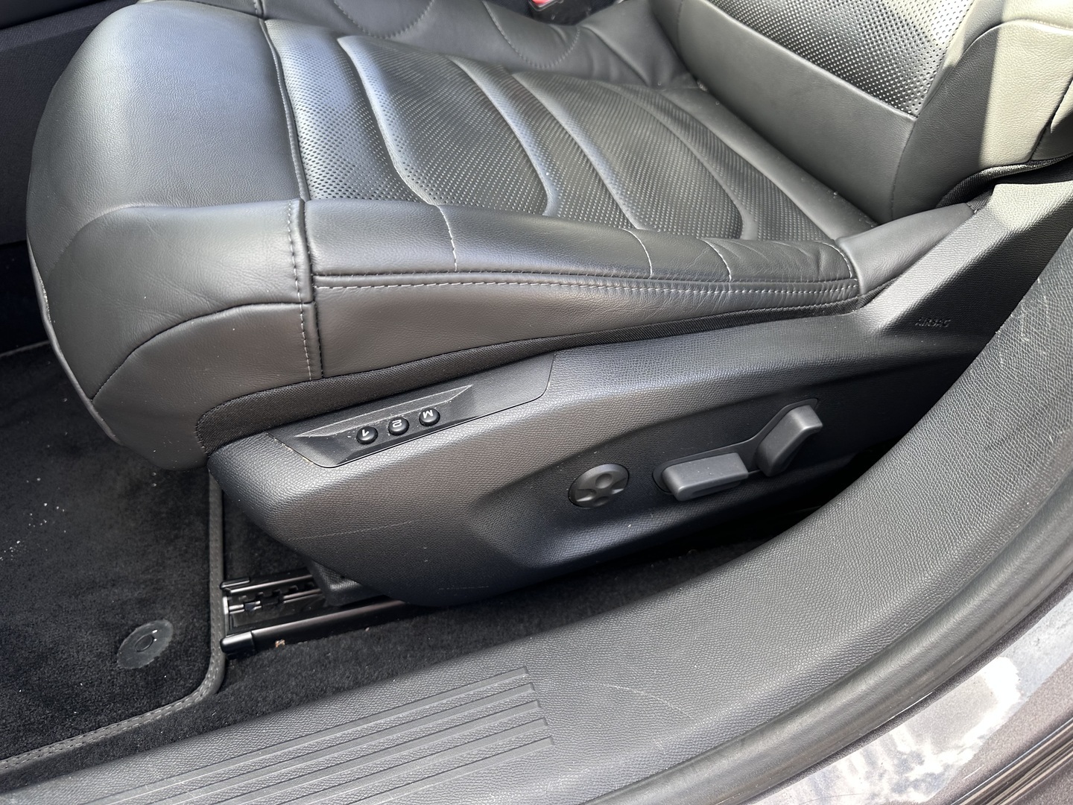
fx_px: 744
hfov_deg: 71.6
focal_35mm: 24
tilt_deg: -42.0
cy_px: 402
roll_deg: -0.6
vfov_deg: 56.8
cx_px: 536
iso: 100
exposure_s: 1/121
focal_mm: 6.86
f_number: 1.78
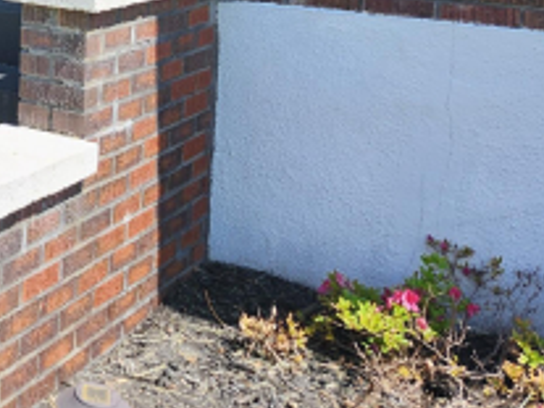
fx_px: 1162
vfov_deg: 18.4
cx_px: -180
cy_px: -134
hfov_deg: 23.1
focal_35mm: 74
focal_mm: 5.54
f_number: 1.8
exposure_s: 1/594
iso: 25
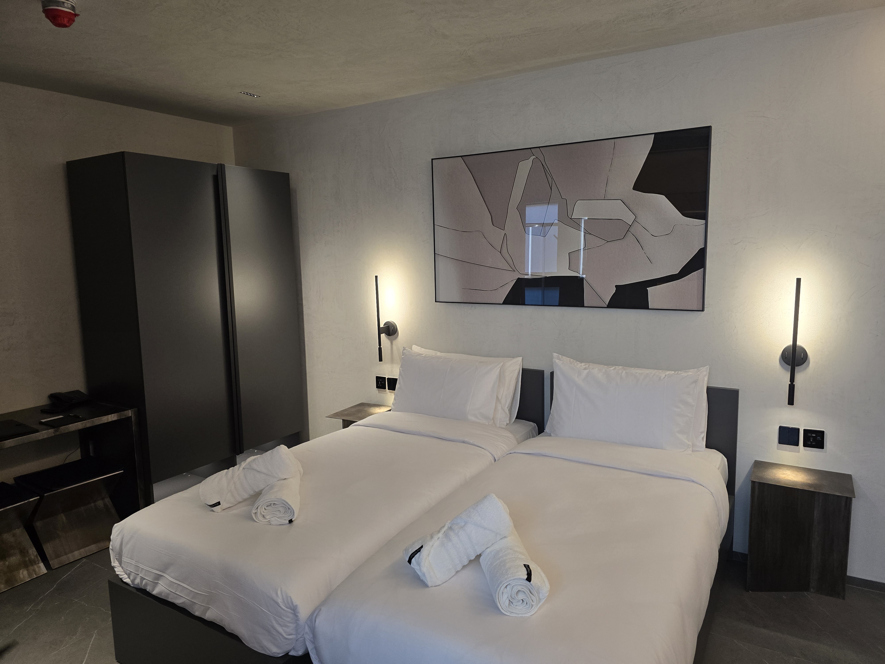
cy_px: 332
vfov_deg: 58.9
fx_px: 588
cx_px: 442
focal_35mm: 23
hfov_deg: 73.9
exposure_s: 1/120
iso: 200
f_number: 1.7
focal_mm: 6.3
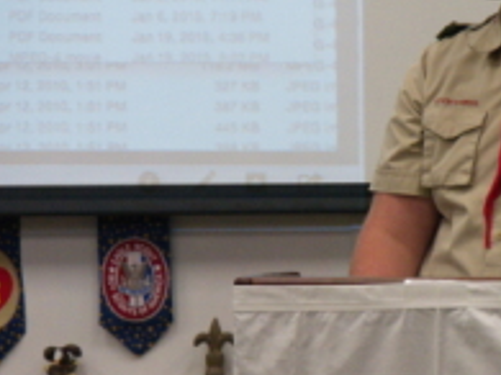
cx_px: 407
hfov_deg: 4.0
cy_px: 196
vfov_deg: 3.0
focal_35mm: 493
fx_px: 7131
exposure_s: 1/200
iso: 3200
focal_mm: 115
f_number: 5.5
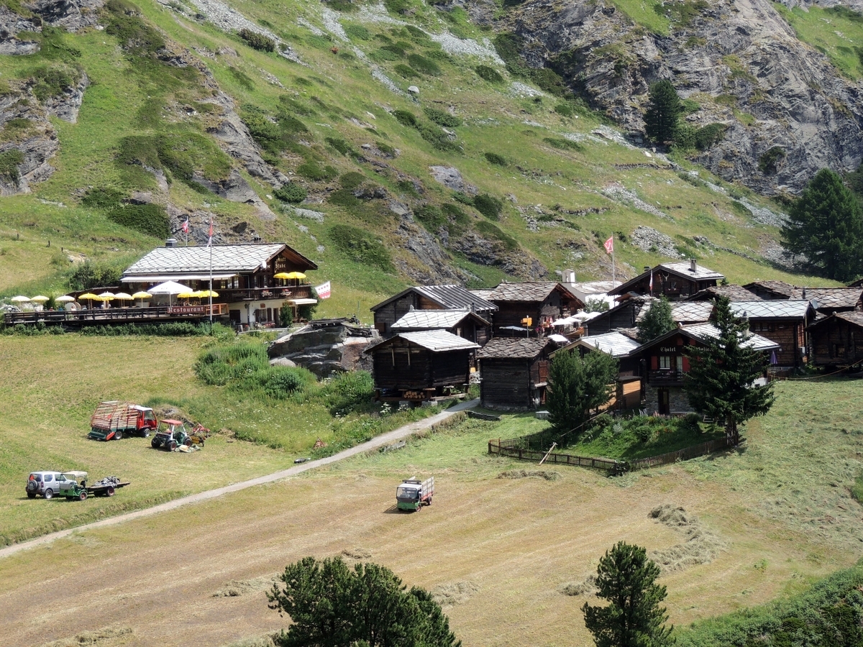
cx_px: 432
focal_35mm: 90
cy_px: 324
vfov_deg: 16.4
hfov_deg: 21.8
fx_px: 2244
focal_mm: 16
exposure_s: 1/500
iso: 100
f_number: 4.1
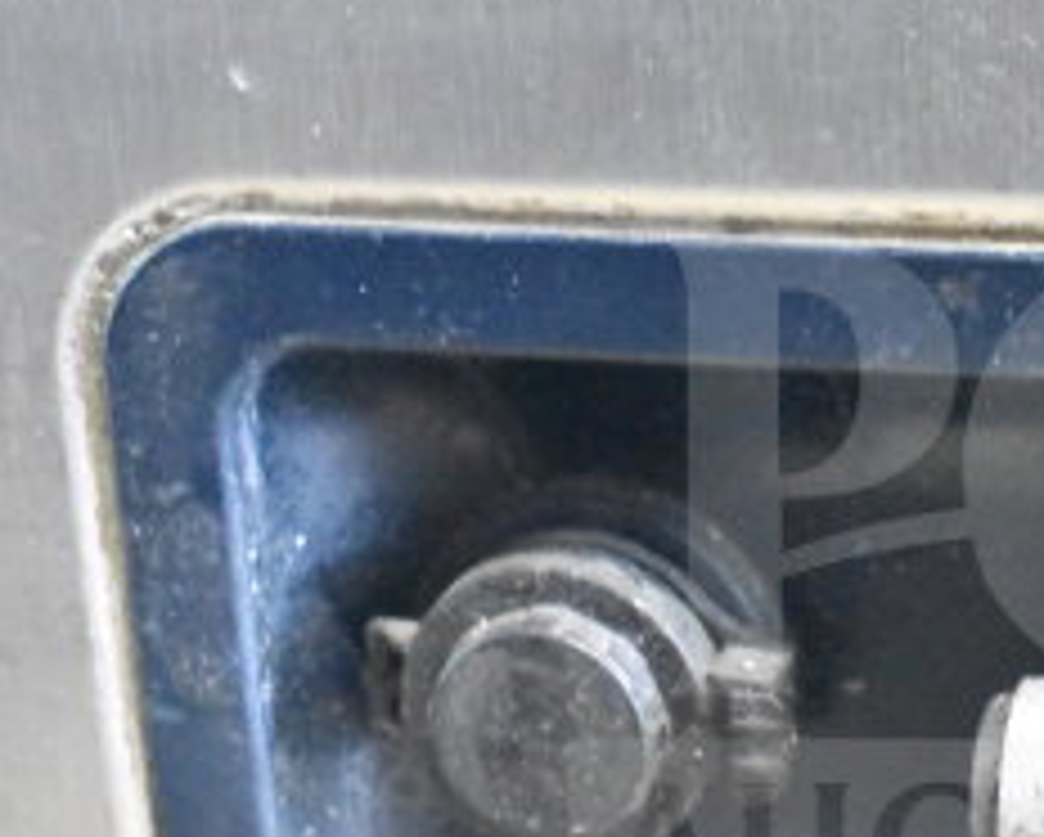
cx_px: 1071
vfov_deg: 14.3
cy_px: 596
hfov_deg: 17.4
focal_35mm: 107
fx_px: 3316
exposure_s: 1/50
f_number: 4.2
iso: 16000
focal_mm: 29
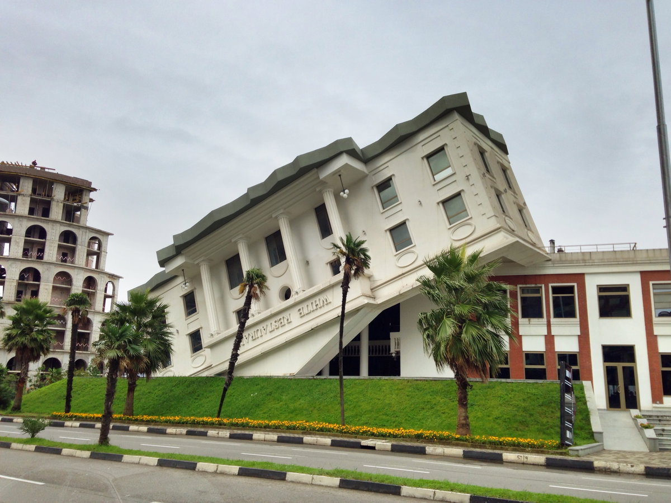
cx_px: 336
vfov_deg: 42.9
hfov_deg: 55.4
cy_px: 252
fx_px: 639
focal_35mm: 33
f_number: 2.4
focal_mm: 4.12
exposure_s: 1/3195
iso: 50
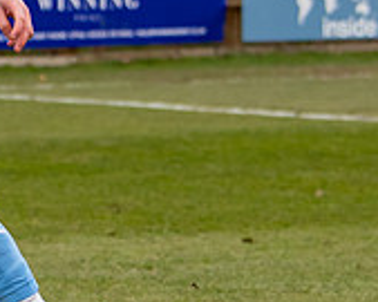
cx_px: -236
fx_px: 4047
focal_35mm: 362
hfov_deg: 5.3
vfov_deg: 4.3
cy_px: 88
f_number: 4
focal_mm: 78
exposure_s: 1/1600
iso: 500
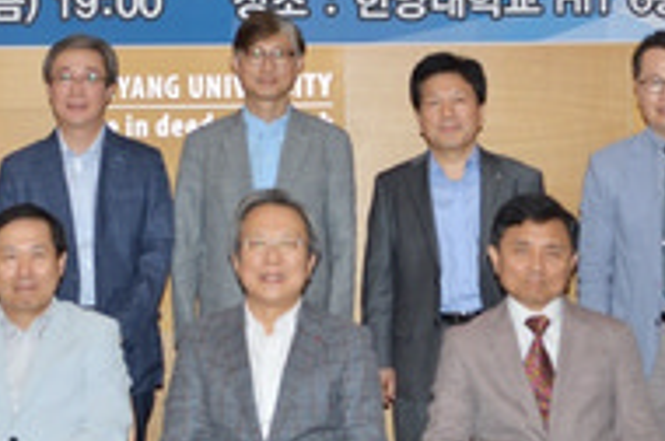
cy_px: 103
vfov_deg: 16.5
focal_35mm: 82
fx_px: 1512
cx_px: 266
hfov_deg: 24.8
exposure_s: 1/160
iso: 100
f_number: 3.2
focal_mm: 26
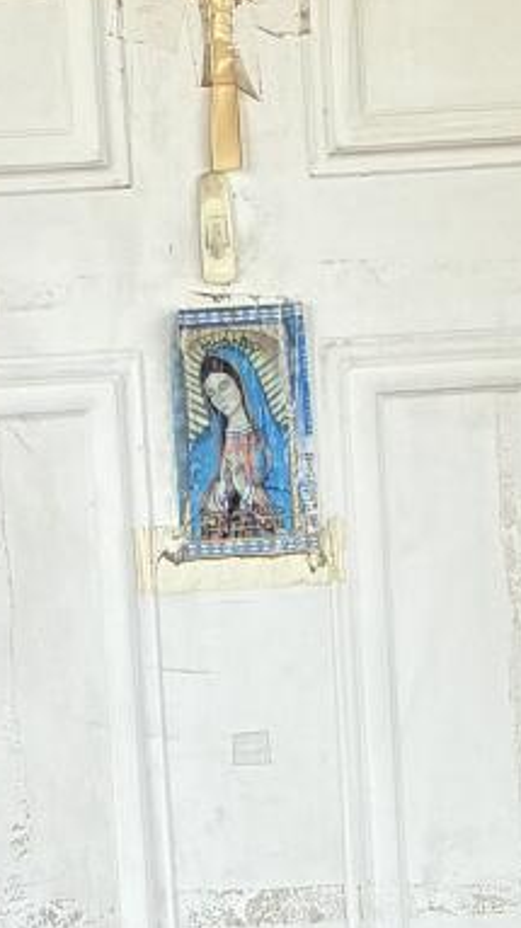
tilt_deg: -4.4
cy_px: 1132
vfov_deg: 14.1
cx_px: 196
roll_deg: +4.4
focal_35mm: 148
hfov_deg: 8.2
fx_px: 3640
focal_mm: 4.2
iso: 20
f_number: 1.64
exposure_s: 1/157
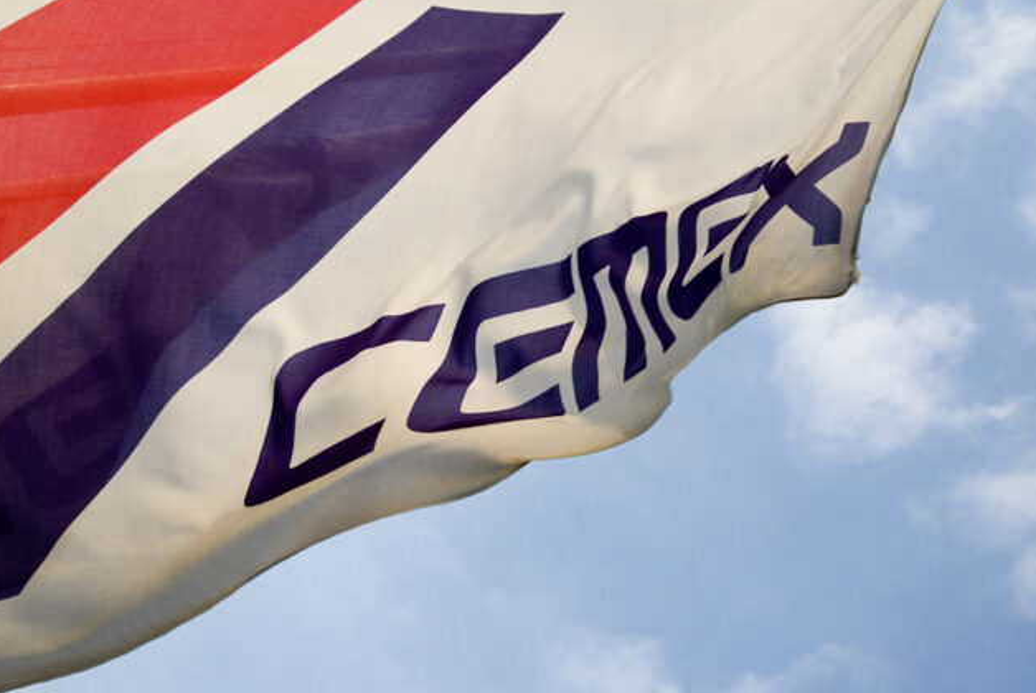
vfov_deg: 31.3
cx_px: 610
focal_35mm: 43
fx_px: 1239
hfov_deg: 45.2
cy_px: 355
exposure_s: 1/500
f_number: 5
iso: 100
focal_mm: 24
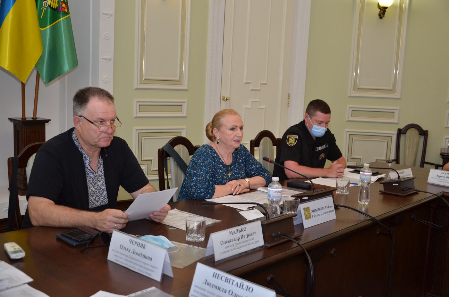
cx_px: 224
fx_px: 485
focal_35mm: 39
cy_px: 148
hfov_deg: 49.6
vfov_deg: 34.1
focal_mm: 26
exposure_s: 1/250
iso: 800
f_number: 4
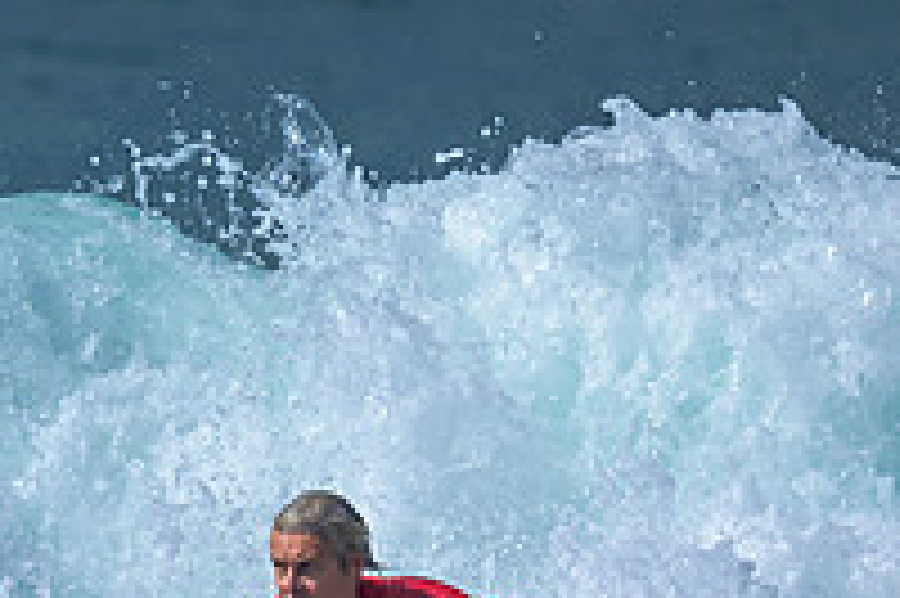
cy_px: 805
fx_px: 79682
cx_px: -164
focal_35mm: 3190
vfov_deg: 0.4
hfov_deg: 0.6
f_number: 6.3
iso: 100
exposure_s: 1/2000
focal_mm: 800
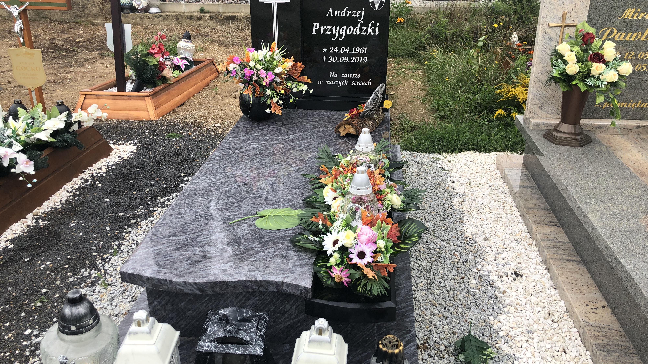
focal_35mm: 31
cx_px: 323
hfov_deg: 62.6
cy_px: 170
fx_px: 533
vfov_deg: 37.8
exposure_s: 1/516
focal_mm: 3.99
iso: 20
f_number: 1.8
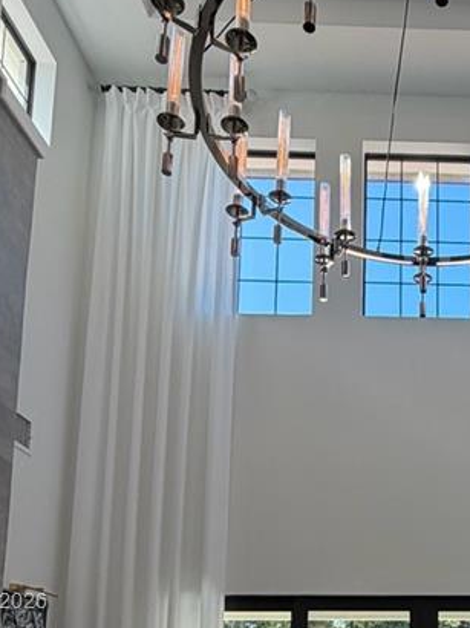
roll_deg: +0.5
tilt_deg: +8.2
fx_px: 743
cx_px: 453
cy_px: 603
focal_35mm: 41
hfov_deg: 32.7
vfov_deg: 41.0
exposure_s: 1/120
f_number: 2.2
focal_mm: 2.22
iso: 64
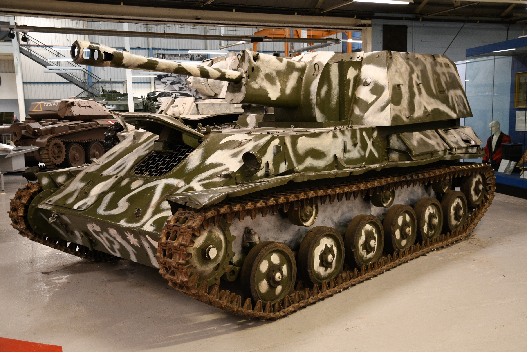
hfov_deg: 51.9
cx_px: 264
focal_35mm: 37
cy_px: 176
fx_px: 542
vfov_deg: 35.9
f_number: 3.2
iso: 800
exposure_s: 1/40
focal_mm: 25
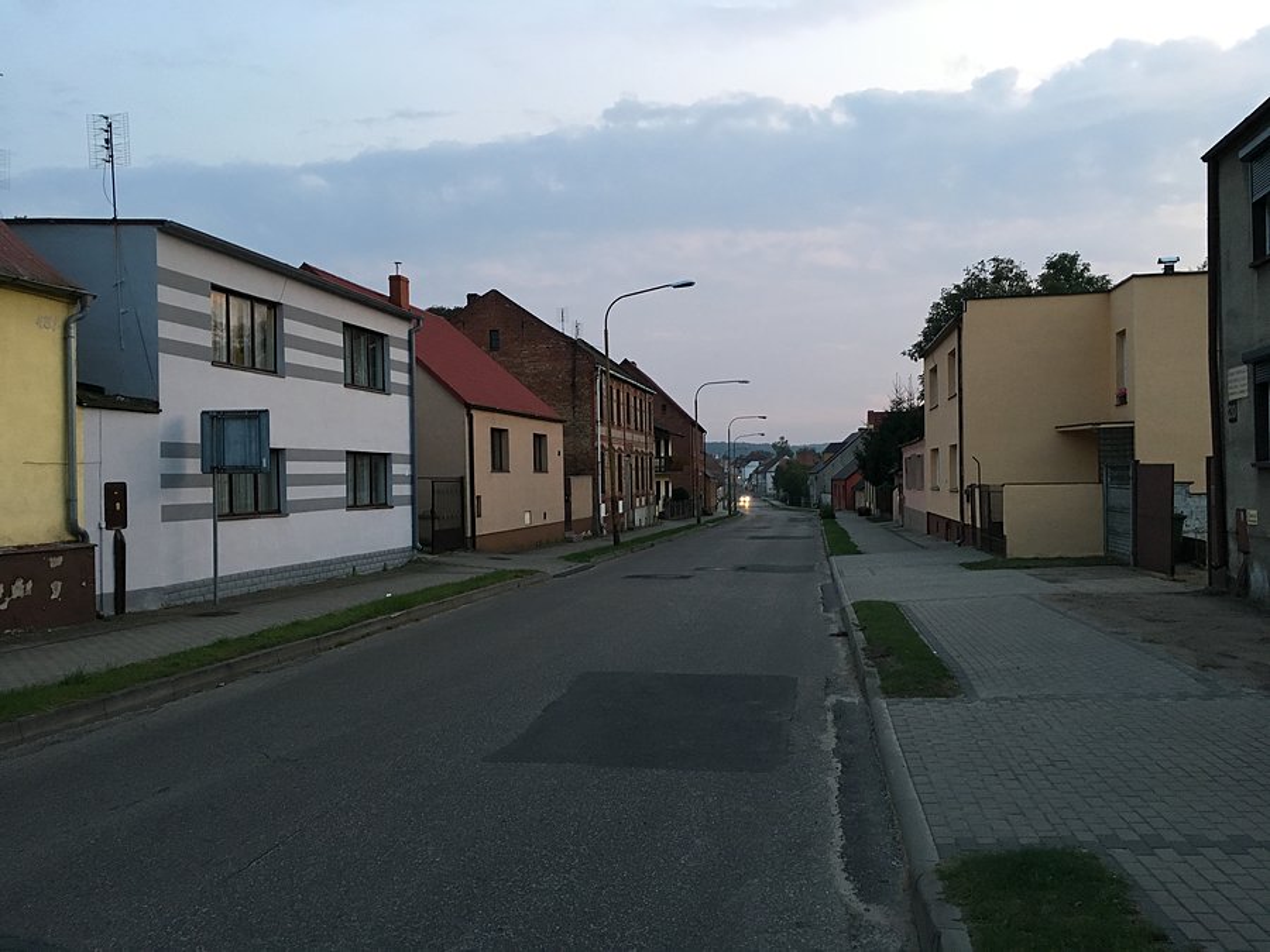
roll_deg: +0.1
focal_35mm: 29
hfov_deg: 61.7
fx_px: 1064
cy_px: 476
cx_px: 635
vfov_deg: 48.2
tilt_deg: +0.1
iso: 160
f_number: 2.2
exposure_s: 1/33
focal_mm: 4.15
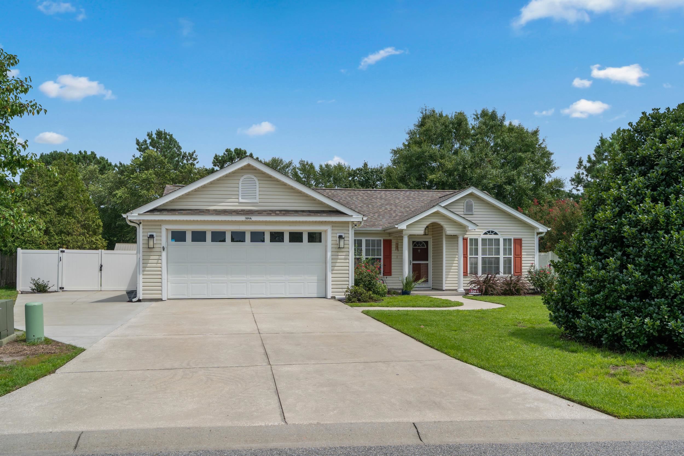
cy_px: 228
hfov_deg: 63.7
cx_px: 342
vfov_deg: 45.0
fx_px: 551
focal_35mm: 29
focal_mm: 29
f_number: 8
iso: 200
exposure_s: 1/1000
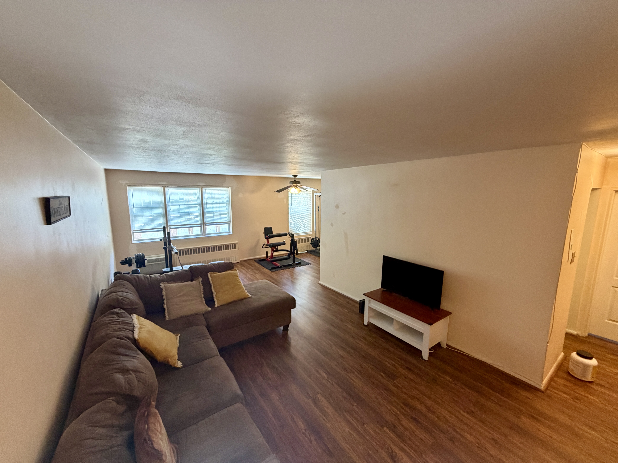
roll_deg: -0.2
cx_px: 309
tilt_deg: -8.7
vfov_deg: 85.7
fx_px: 250
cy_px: 232
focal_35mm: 14
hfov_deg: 102.1
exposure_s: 1/60
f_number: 2.2
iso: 320
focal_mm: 2.22
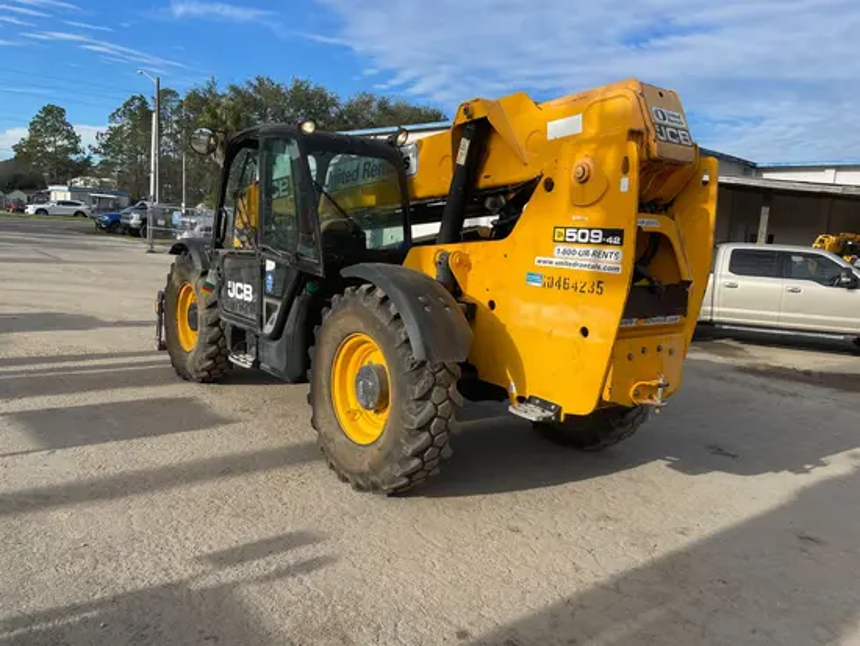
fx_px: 646
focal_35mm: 26
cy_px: 323
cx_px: 430
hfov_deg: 67.3
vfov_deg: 53.1
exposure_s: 1/2747
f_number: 1.6
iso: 32
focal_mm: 4.2
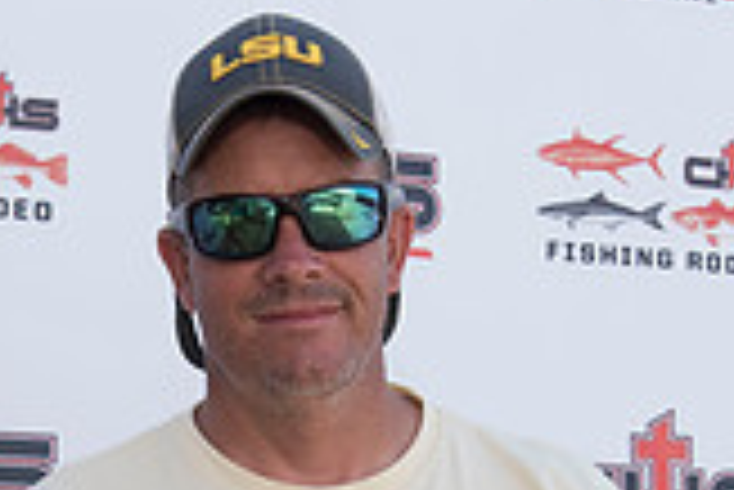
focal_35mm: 107
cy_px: 618
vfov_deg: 12.5
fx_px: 2184
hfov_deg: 18.9
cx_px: 131
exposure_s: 1/640
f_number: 6.3
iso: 500
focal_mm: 30
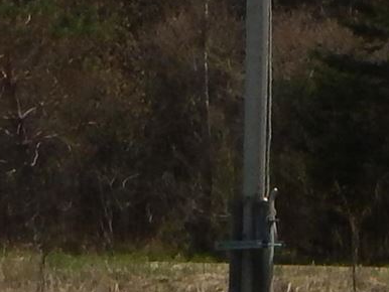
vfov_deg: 2.7
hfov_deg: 3.7
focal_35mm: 533
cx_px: 129
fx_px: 5993
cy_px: -767
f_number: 4.8
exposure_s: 1/1250
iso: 125
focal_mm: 12
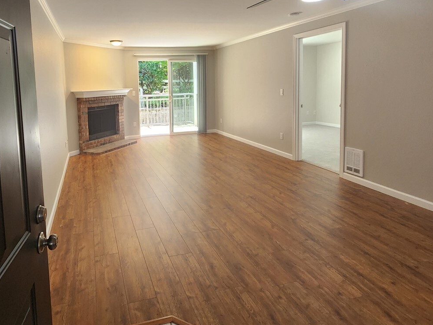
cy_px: 105
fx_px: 263
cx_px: 159
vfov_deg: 61.7
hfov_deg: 77.4
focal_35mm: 21
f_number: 2.2
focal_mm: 2.2
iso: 200
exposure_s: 1/60
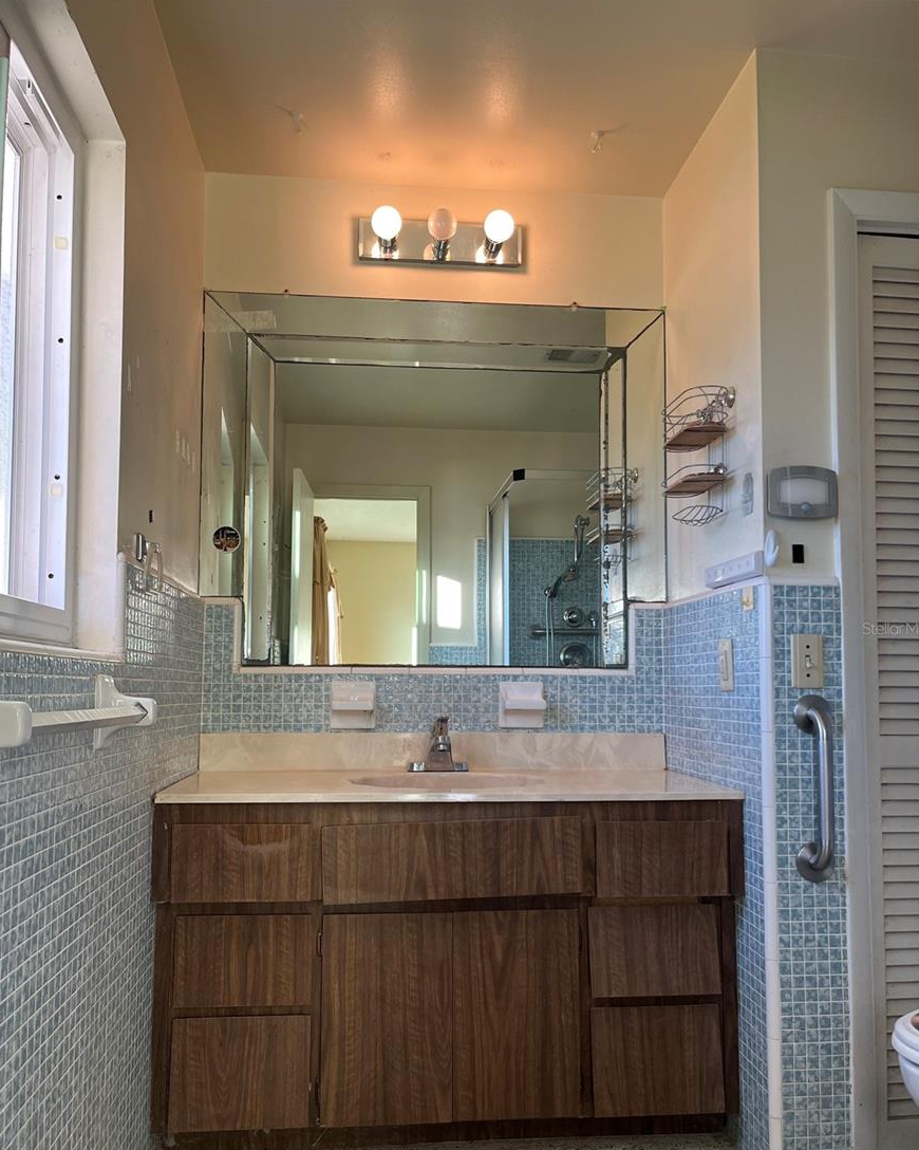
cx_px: 462
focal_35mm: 28
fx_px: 952
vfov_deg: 62.1
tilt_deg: +4.5
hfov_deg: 51.5
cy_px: 628
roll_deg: +1.4
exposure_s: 1/120
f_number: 1.6
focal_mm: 5.1
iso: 80
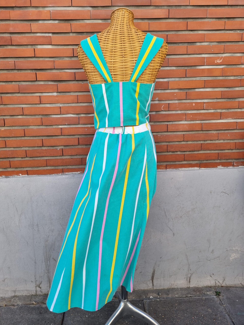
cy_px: 162
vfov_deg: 67.3
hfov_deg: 53.1
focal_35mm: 26
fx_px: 244
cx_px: 122
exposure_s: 1/399
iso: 50
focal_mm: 5.4
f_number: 1.8
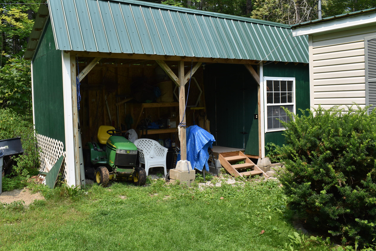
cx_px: 178
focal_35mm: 32
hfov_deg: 58.7
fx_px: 334
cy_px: 121
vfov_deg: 41.1
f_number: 8
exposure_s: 1/250
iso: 180
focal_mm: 18
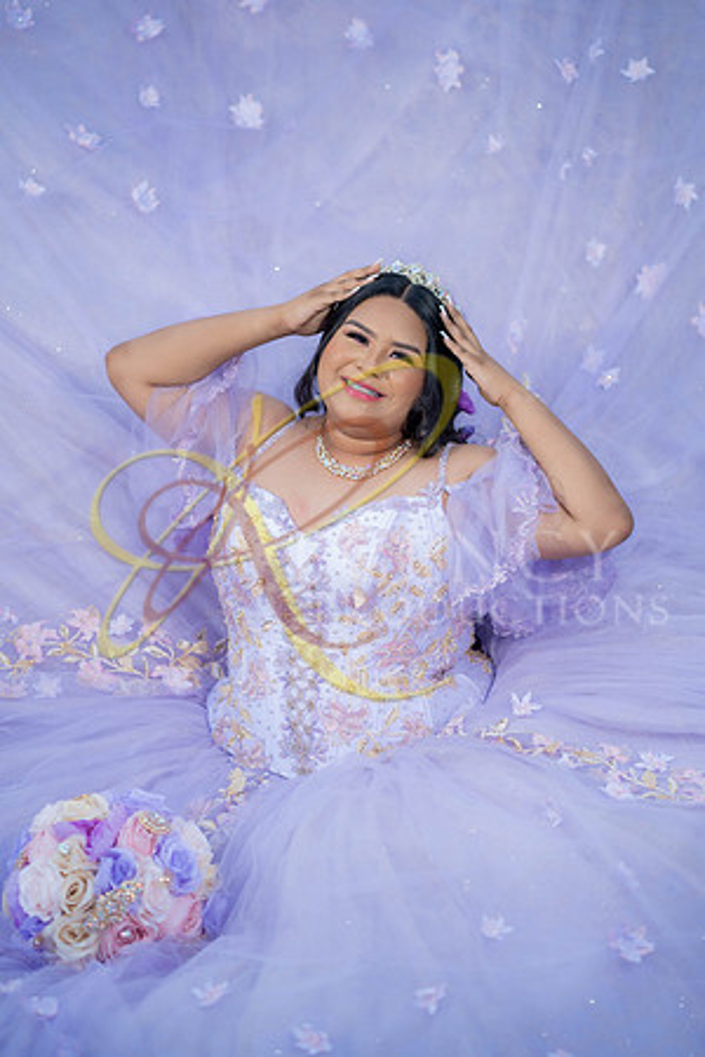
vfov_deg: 23.9
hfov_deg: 16.1
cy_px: 528
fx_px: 2497
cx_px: 352
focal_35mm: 85
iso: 125
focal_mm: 85
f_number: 1.8
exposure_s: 1/1600
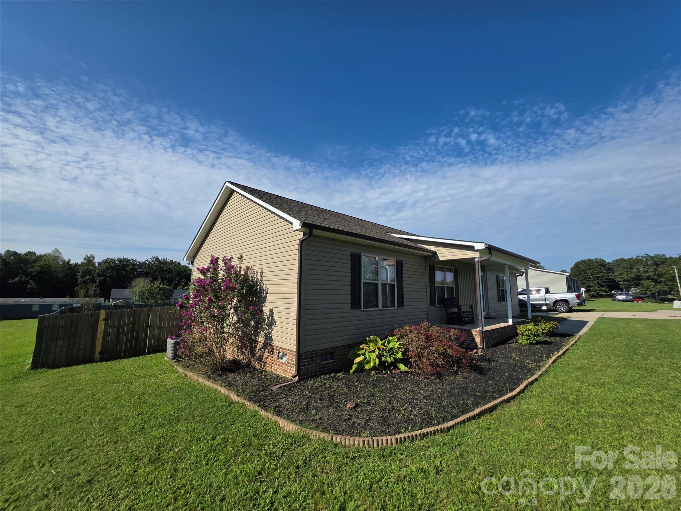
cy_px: 256
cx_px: 340
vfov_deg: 89.9
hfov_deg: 106.2
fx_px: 256
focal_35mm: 13
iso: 40
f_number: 1.9
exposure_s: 1/2843
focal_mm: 2.2
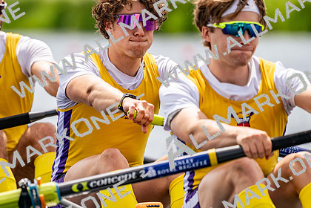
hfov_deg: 3.7
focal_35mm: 552
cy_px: 100
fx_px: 4768
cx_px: 102
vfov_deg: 2.5
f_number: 4.5
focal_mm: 400
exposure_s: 1/2500
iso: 250
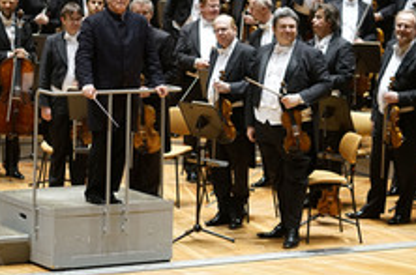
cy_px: 52
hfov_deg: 11.9
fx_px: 1995
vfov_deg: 7.9
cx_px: 117
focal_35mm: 173
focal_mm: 85
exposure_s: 1/160
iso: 1250
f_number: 2.5
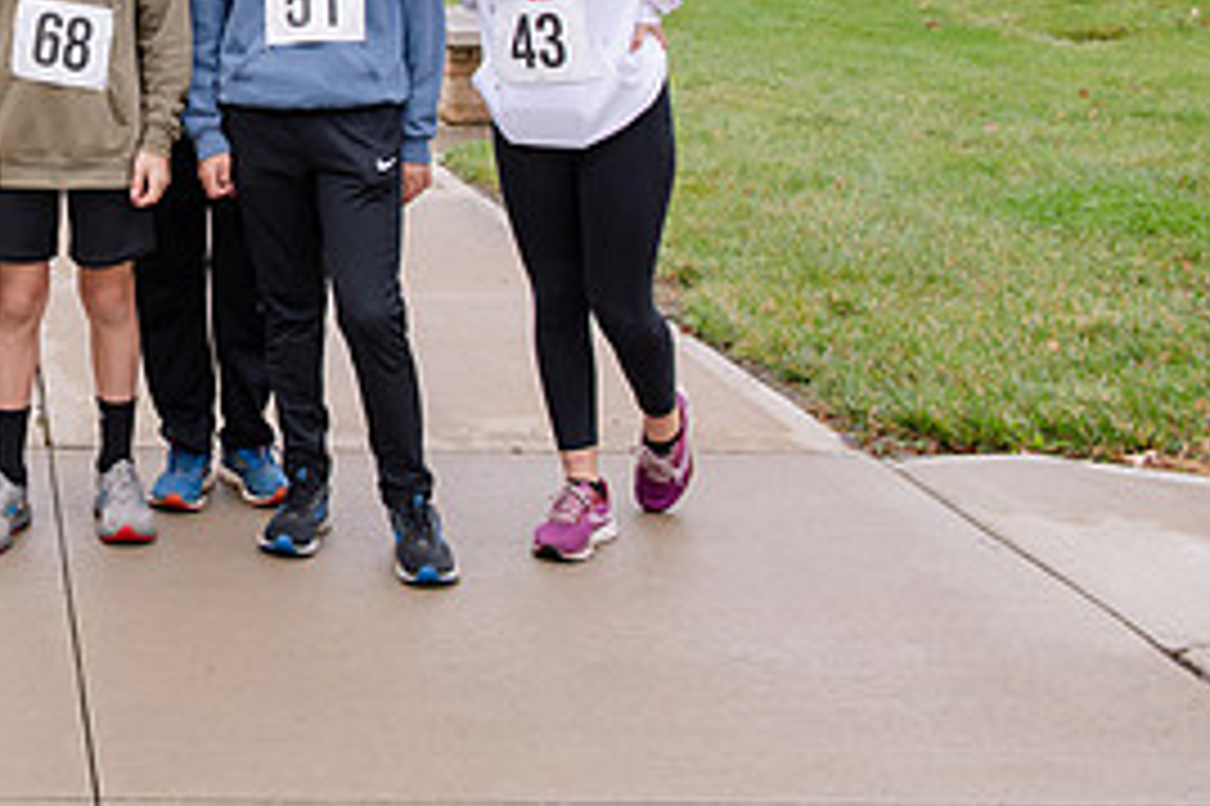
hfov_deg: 27.2
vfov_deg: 19.1
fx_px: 2318
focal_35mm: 69
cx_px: -63
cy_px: -34
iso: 400
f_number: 5
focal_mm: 32
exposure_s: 1/320
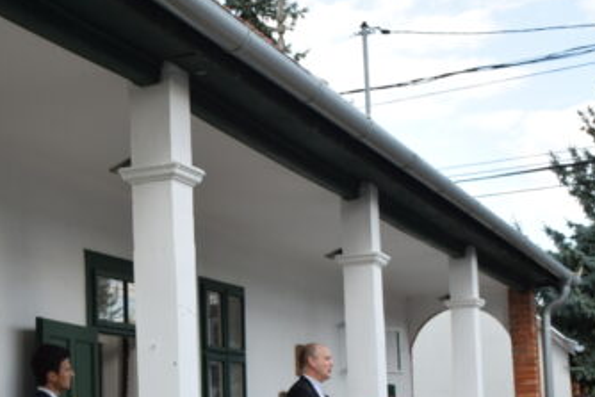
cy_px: 347
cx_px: 100
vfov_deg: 18.0
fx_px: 1240
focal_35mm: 75
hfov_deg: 26.4
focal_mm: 24
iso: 125
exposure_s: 1/200
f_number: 5
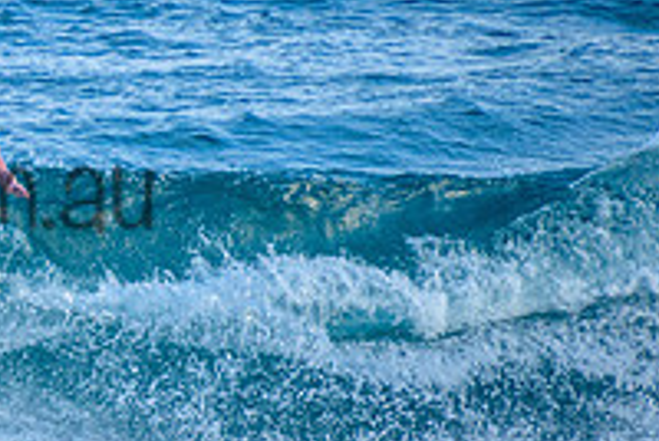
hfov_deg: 1.4
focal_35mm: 1421
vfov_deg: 1.0
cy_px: 13
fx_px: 26050
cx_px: -190
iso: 500
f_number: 5.6
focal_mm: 400
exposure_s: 1/1250
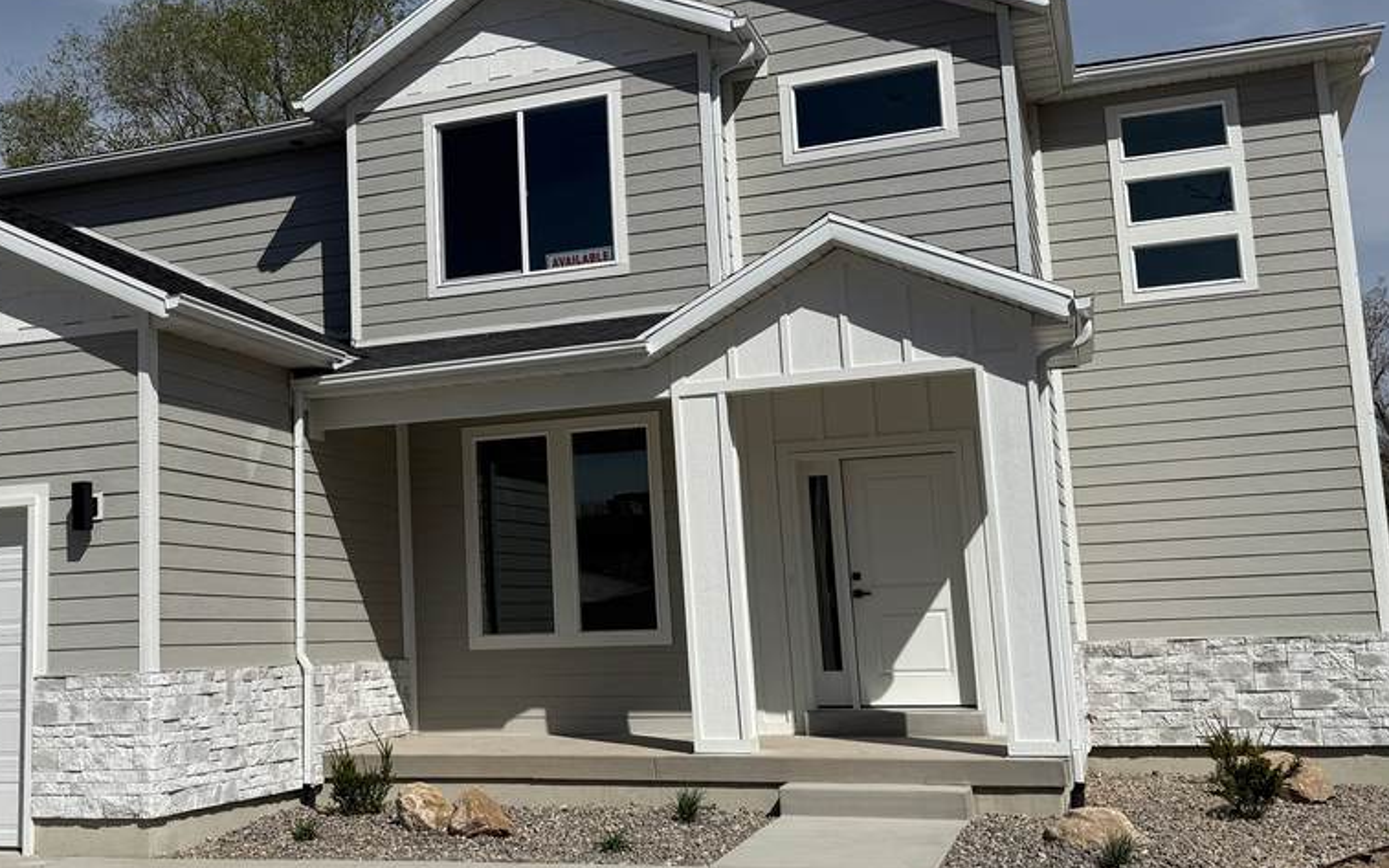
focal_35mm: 43
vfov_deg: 29.8
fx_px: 1628
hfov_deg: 45.0
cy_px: 387
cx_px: 383
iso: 80
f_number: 1.78
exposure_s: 1/14286
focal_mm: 6.76
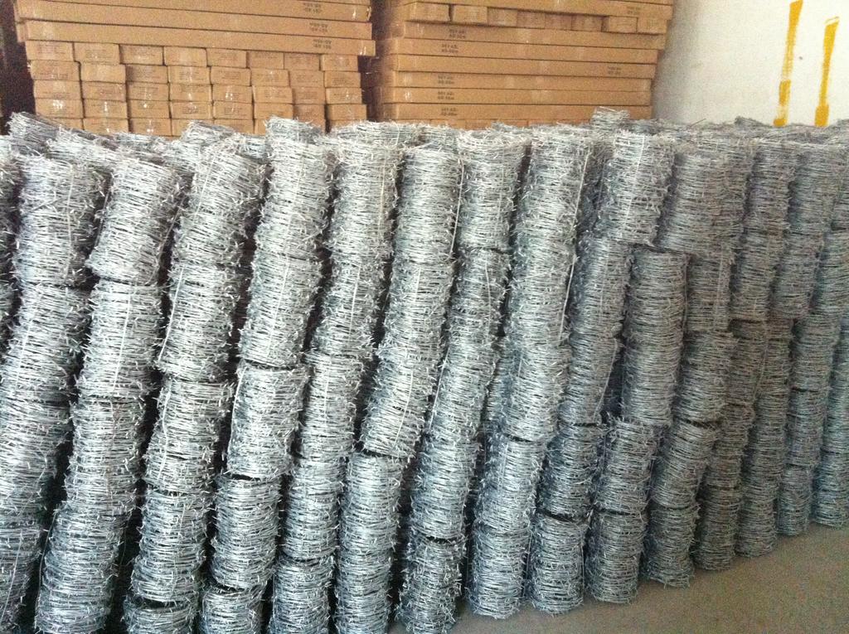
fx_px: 857
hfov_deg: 52.7
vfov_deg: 40.6
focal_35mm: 35
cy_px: 317
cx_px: 424
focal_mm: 3.85
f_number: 2.8
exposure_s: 1/17
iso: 800
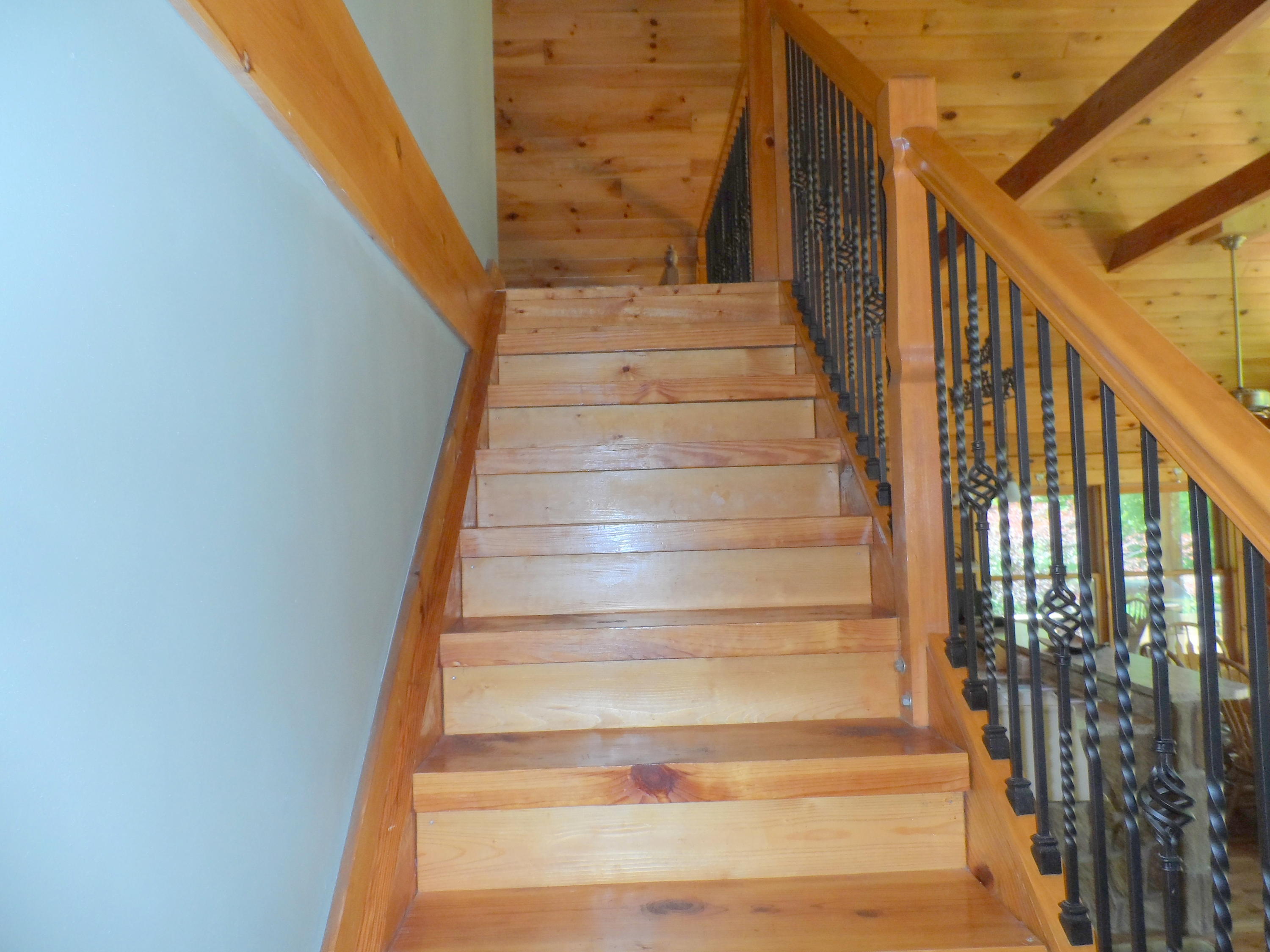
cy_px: 476
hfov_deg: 71.6
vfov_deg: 56.8
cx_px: 635
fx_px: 881
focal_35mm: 24
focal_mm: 4
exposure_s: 1/30
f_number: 3.2
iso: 100
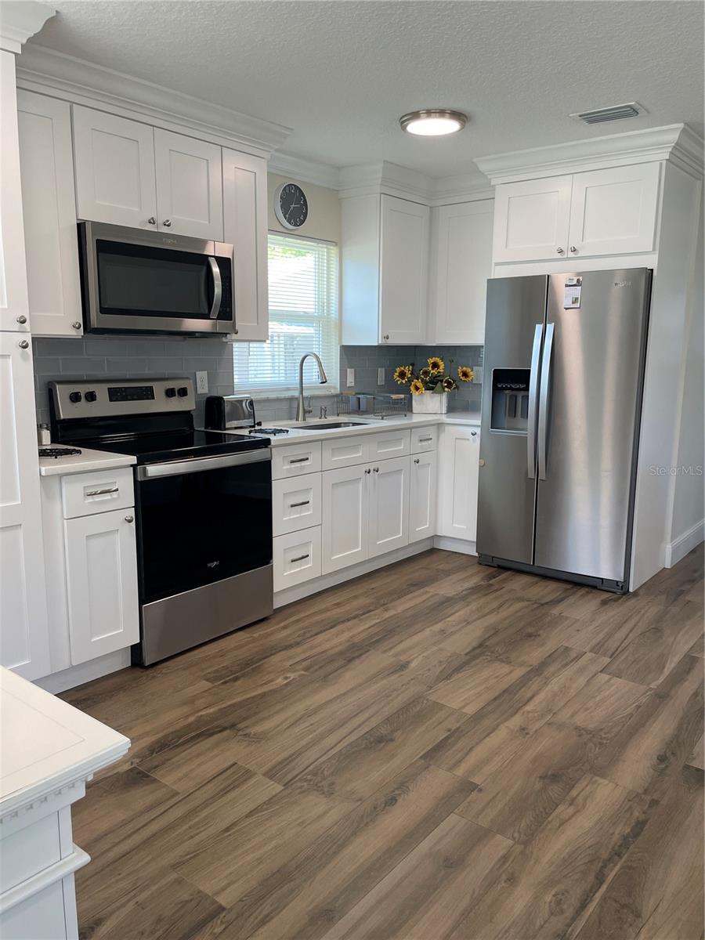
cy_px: 470
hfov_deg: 53.1
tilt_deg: -8.7
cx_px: 352
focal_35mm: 26
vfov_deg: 67.3
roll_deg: -0.1
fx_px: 706
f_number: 1.6
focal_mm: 4.2
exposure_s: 1/120
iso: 80
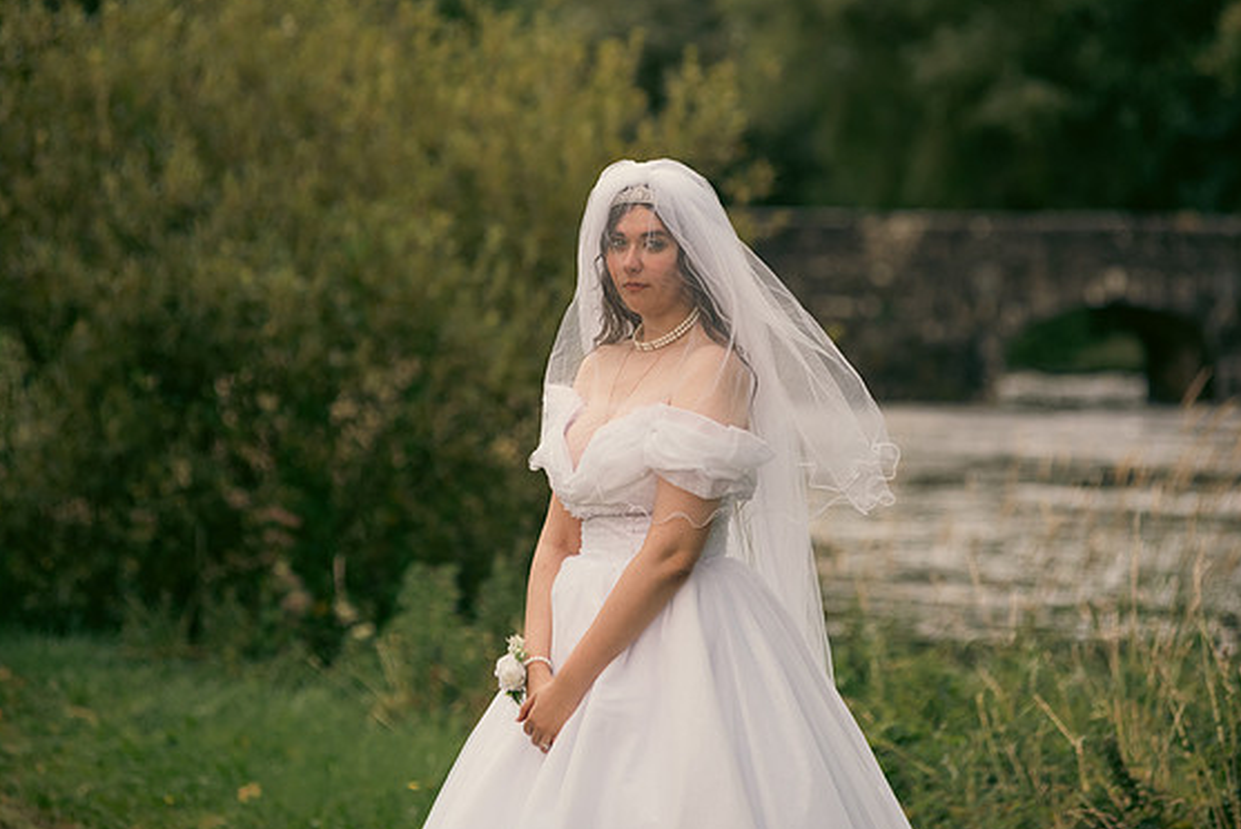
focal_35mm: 177
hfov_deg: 11.6
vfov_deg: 7.8
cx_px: 631
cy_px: 418
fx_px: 6104
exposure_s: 1/200
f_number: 3.5
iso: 320
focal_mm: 170
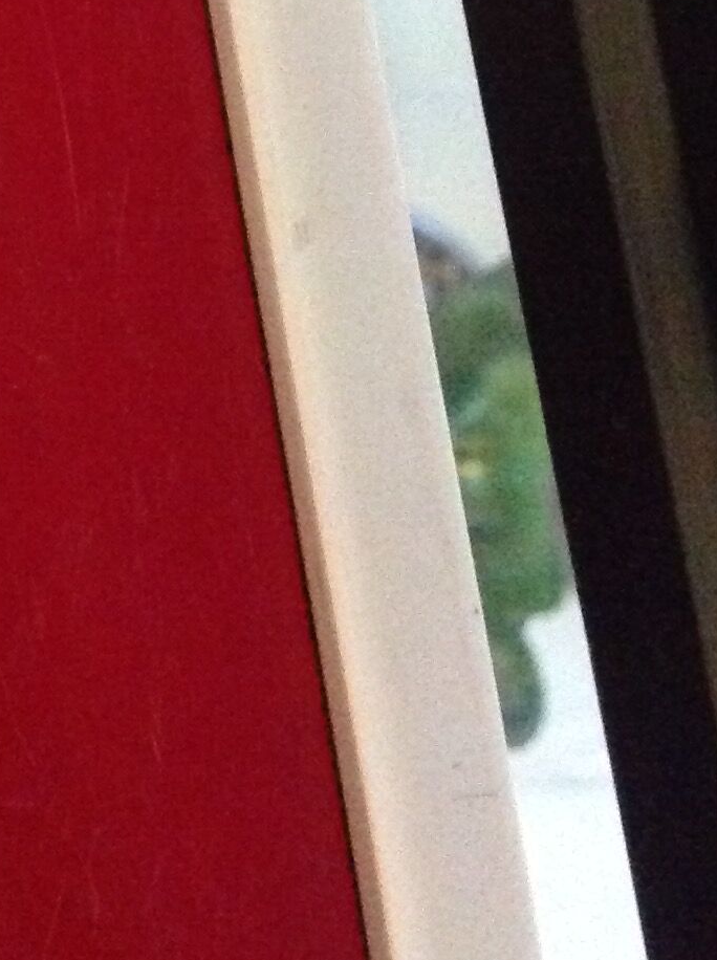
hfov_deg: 14.3
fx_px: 2742
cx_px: -191
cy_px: -64
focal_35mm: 99
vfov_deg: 19.1
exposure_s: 1/17
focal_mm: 4.28
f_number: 2.4
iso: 800
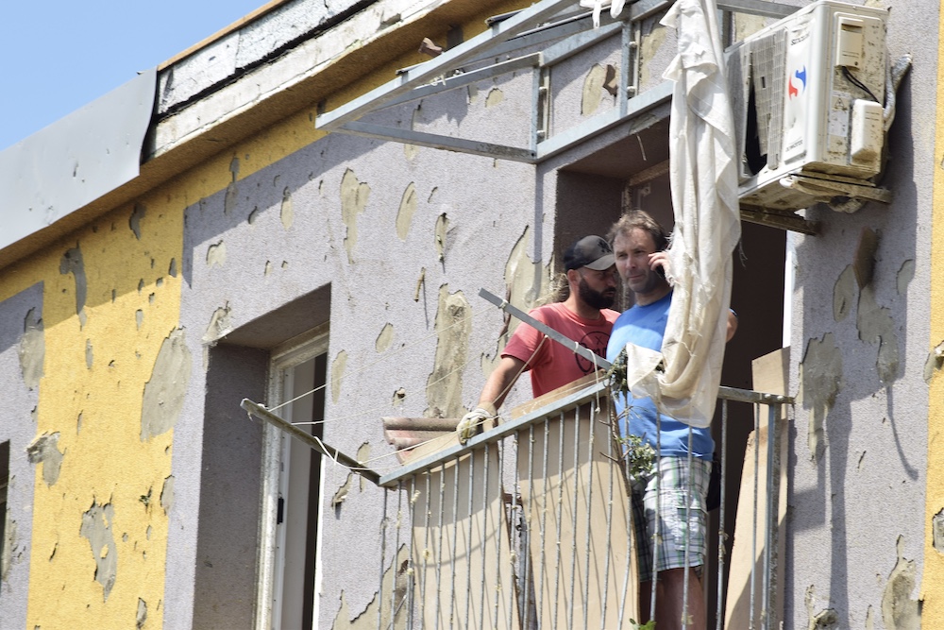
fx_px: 8261
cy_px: 315
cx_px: 472
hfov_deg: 6.5
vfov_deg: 4.4
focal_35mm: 315
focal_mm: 210
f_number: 11
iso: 200
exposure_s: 1/320
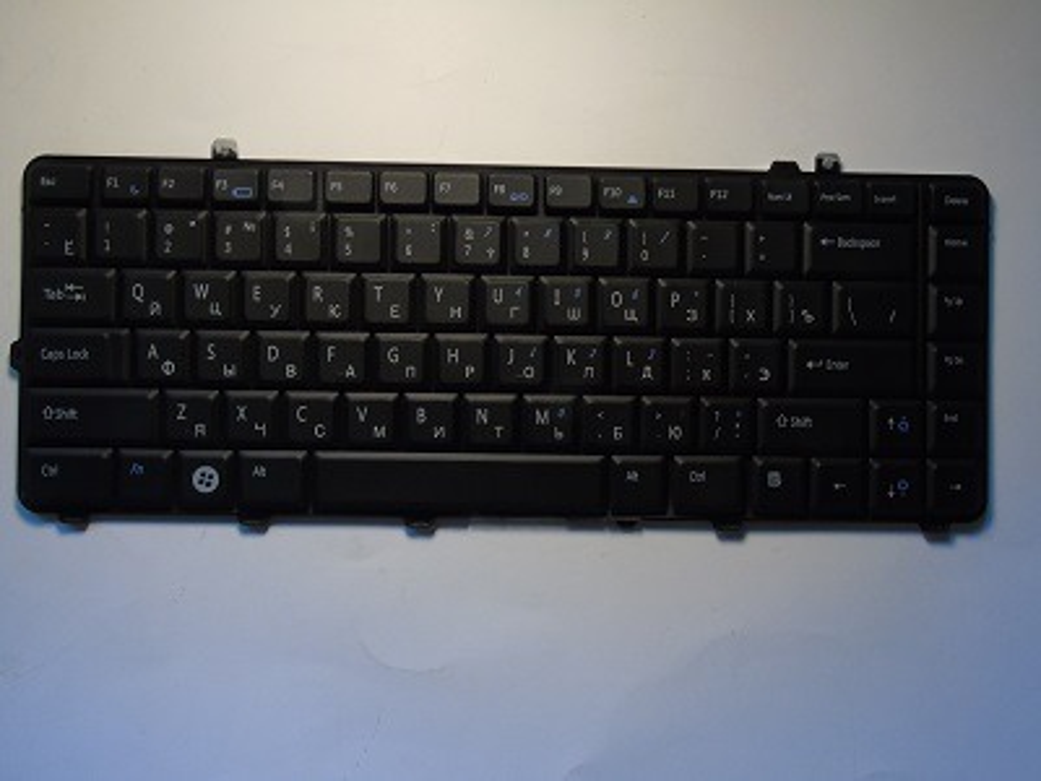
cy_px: 390
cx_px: 520
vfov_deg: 41.8
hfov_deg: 54.0
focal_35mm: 34
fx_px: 1022
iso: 200
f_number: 5
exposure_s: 1/10
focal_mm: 6.1
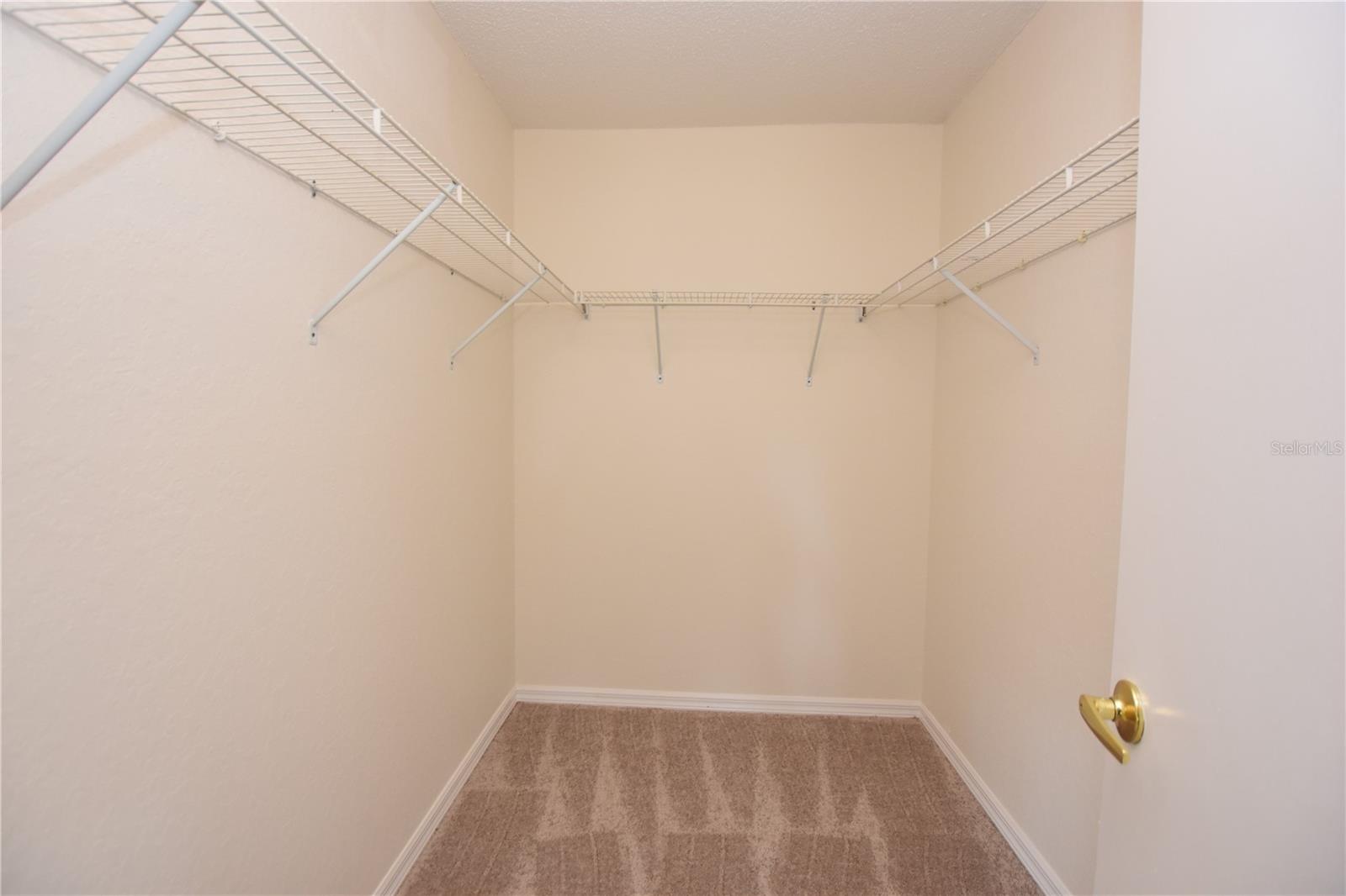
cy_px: 448
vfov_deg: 77.3
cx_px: 673
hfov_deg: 100.4
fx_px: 561
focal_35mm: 15
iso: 720
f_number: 4
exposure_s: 1/60
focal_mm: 10
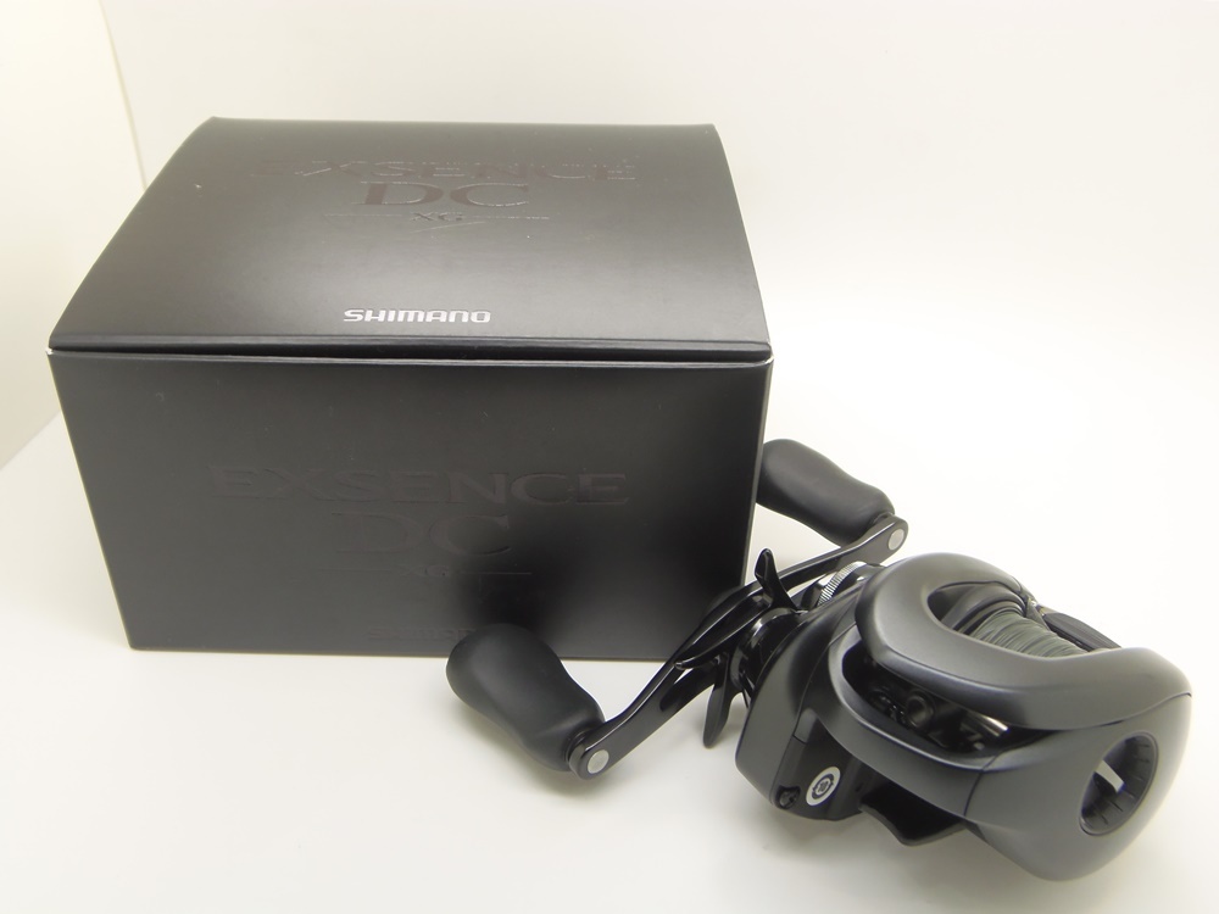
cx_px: 610
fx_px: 1056
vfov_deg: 46.8
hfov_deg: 60.0
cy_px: 457
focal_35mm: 30
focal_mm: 5.5
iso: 64
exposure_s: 1/30
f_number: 3.2
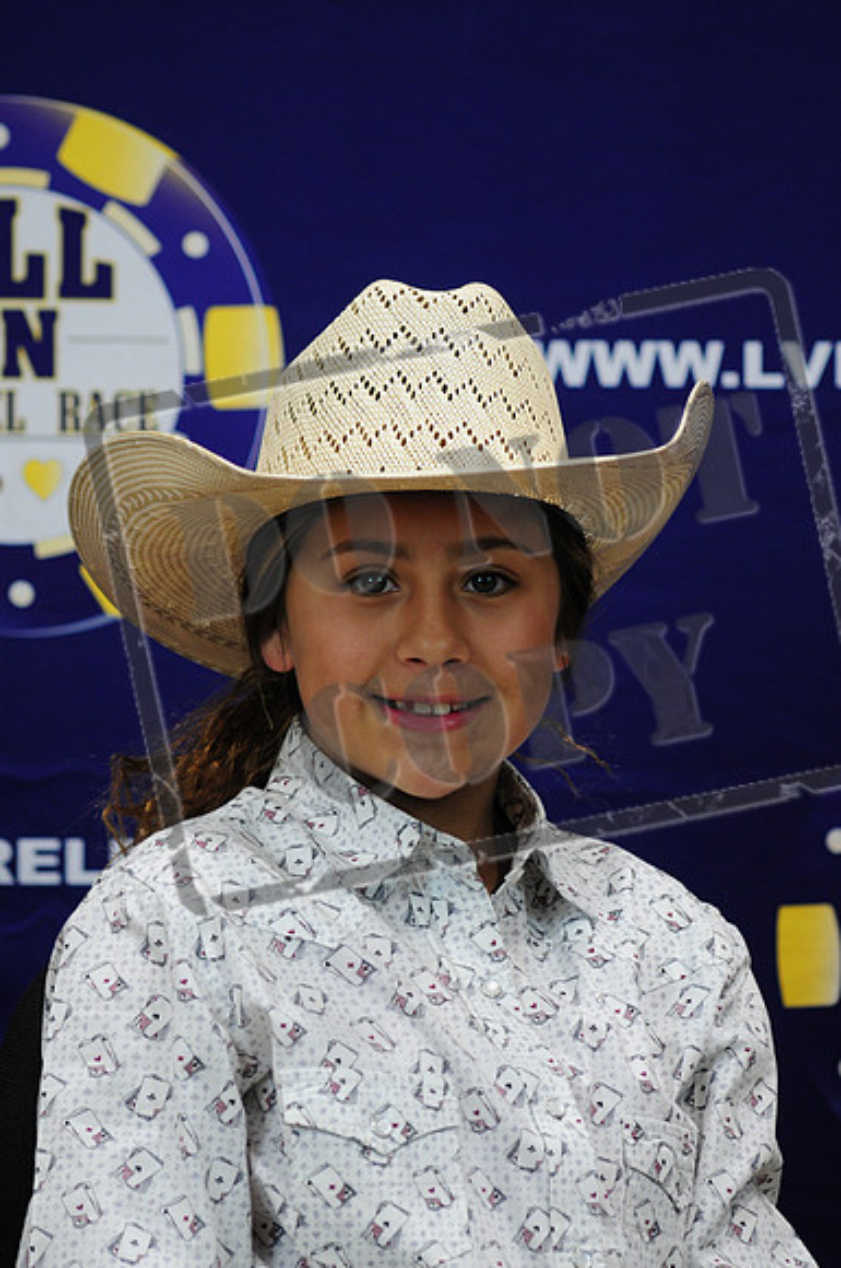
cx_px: 420
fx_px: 5008
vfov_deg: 14.4
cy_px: 634
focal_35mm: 142
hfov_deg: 9.6
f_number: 4.2
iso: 640
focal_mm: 95
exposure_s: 1/125
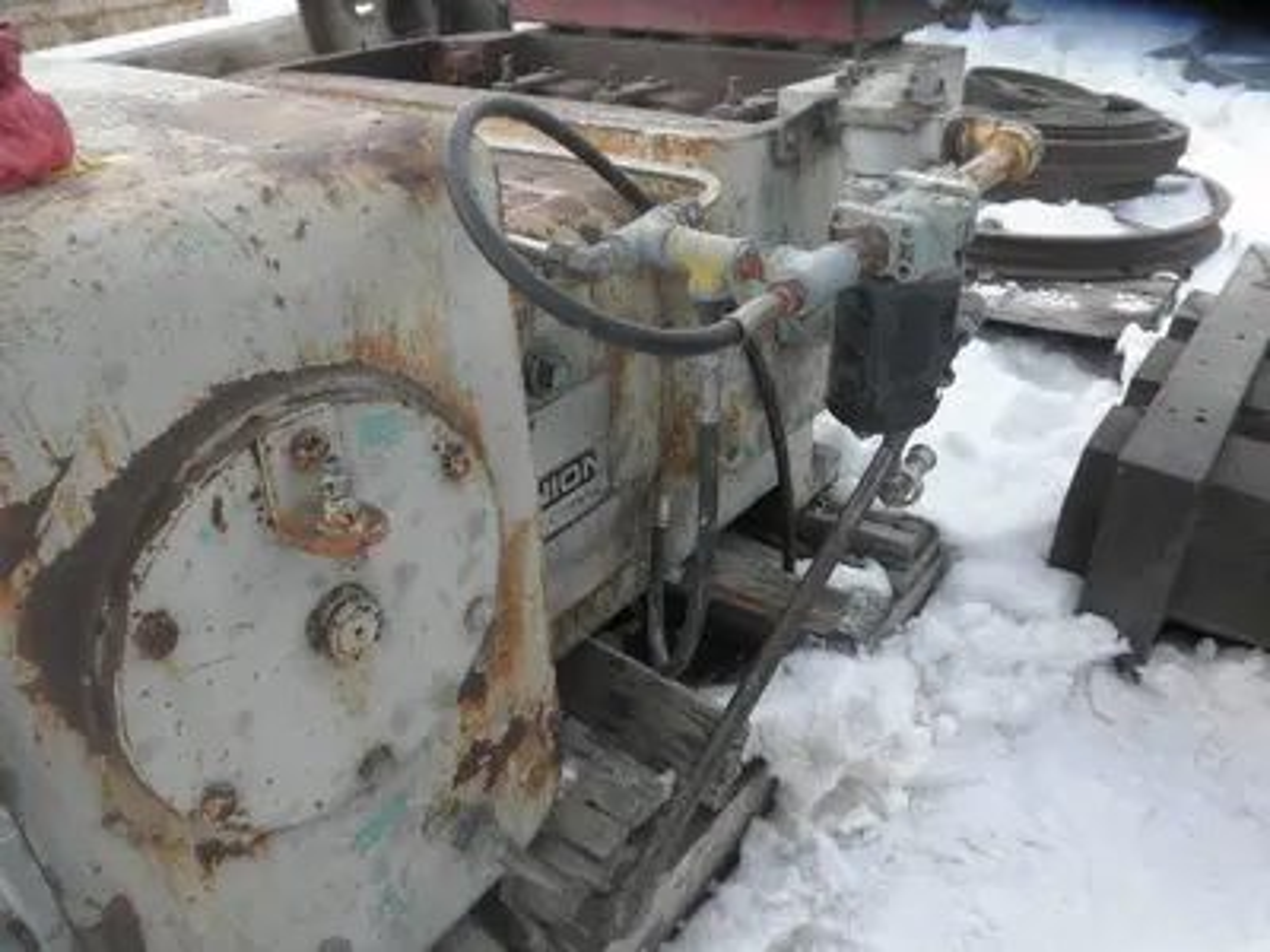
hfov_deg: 63.4
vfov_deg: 49.7
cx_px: 635
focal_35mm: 28
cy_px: 476
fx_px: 1027
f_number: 3
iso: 64
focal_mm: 5
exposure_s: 1/160
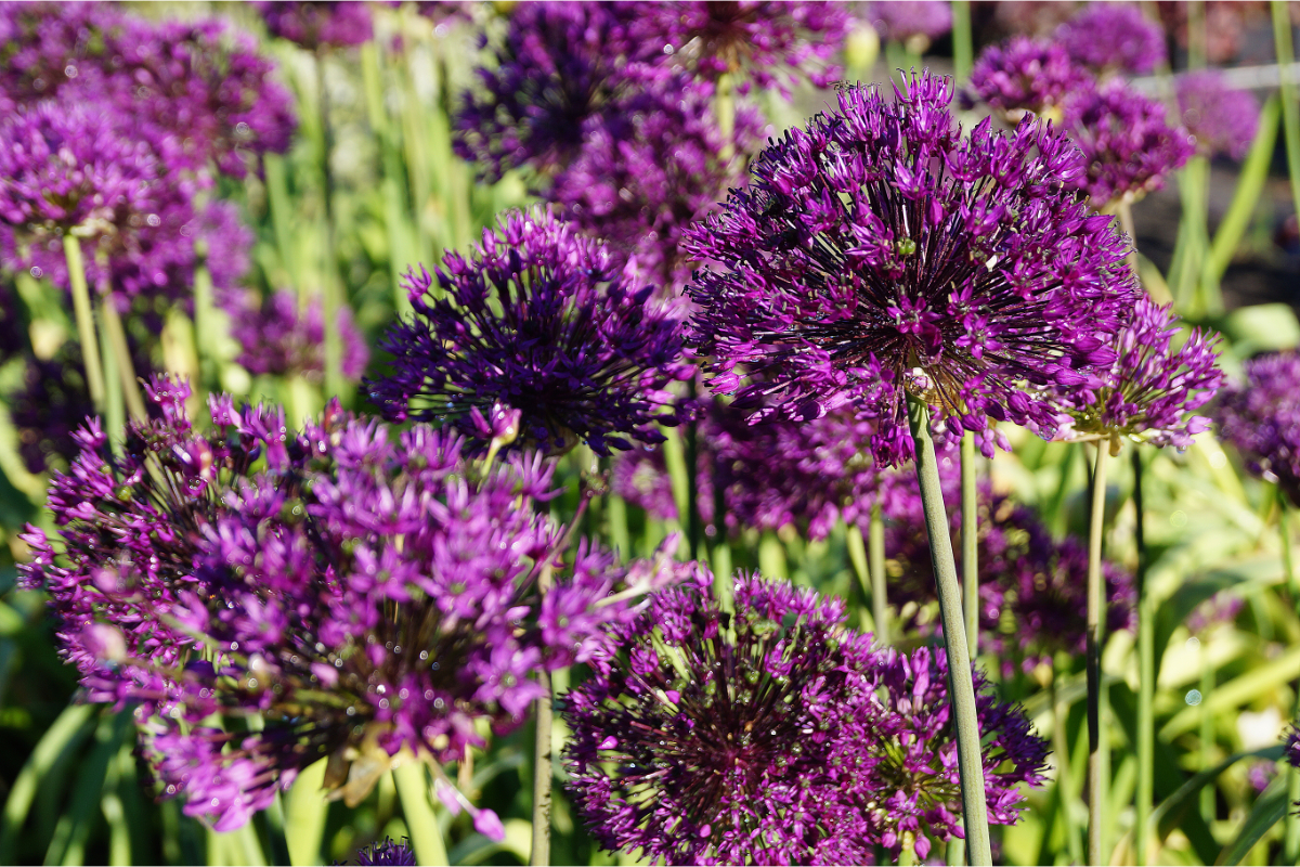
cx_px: 650
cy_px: 434
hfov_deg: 24.6
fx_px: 2979
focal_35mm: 82
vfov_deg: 16.6
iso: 100
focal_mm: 55
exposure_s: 1/125
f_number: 8
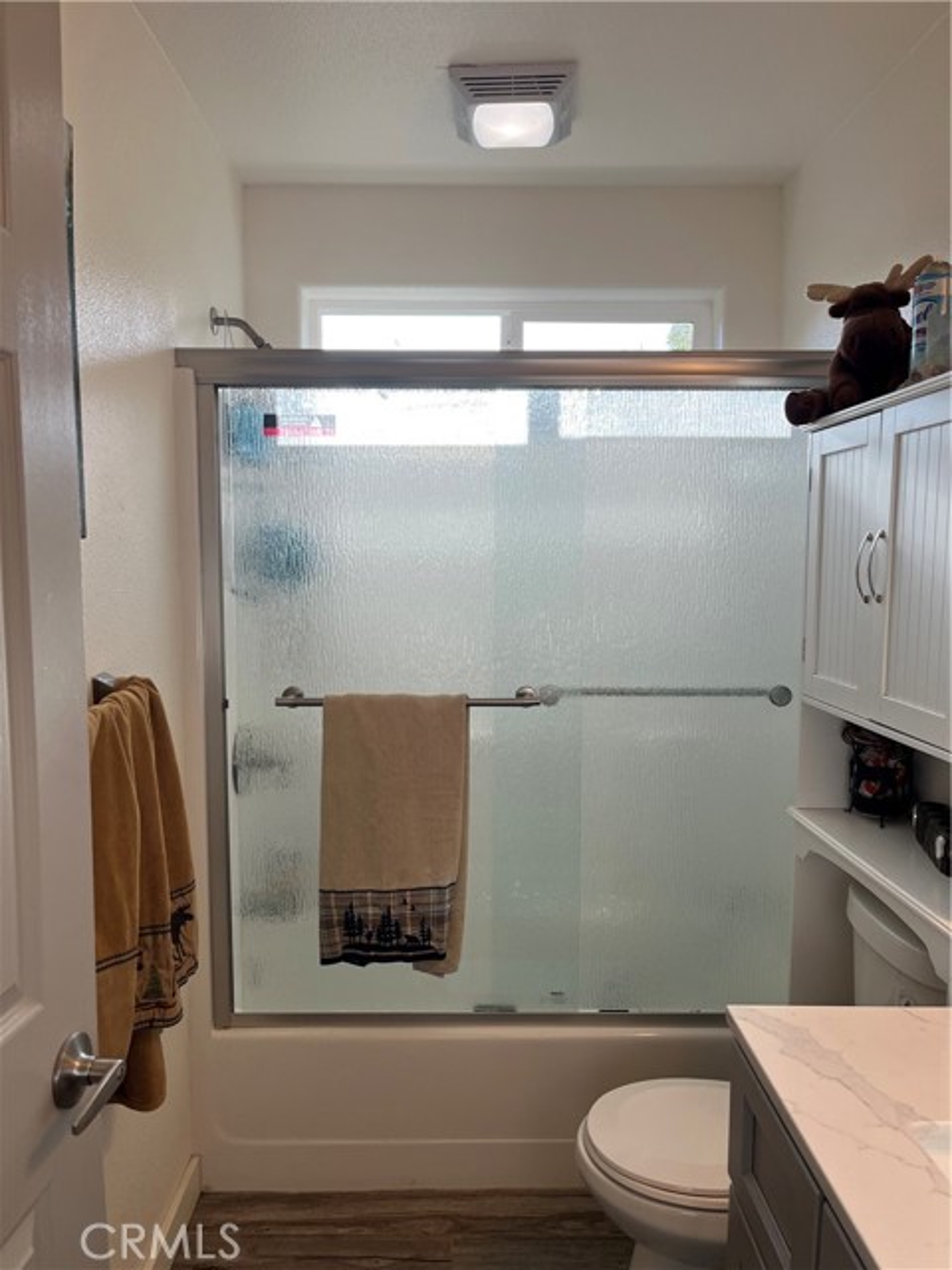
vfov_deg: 67.3
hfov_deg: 53.1
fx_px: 953
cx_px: 476
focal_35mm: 26
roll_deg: +0.0
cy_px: 635
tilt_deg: -5.9
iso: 40
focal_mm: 5.1
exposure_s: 1/240
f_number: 1.6
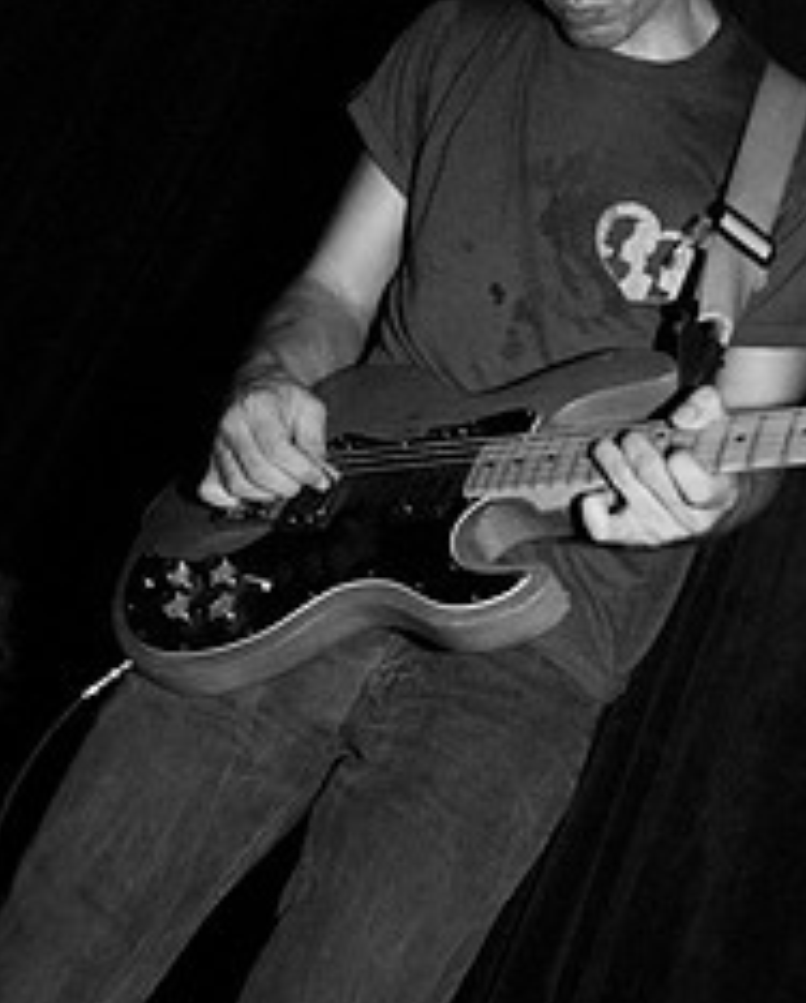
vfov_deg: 34.6
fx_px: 1606
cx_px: 529
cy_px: 562
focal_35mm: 54
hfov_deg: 28.0
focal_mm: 20
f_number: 2.8
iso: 1600
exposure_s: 1/30
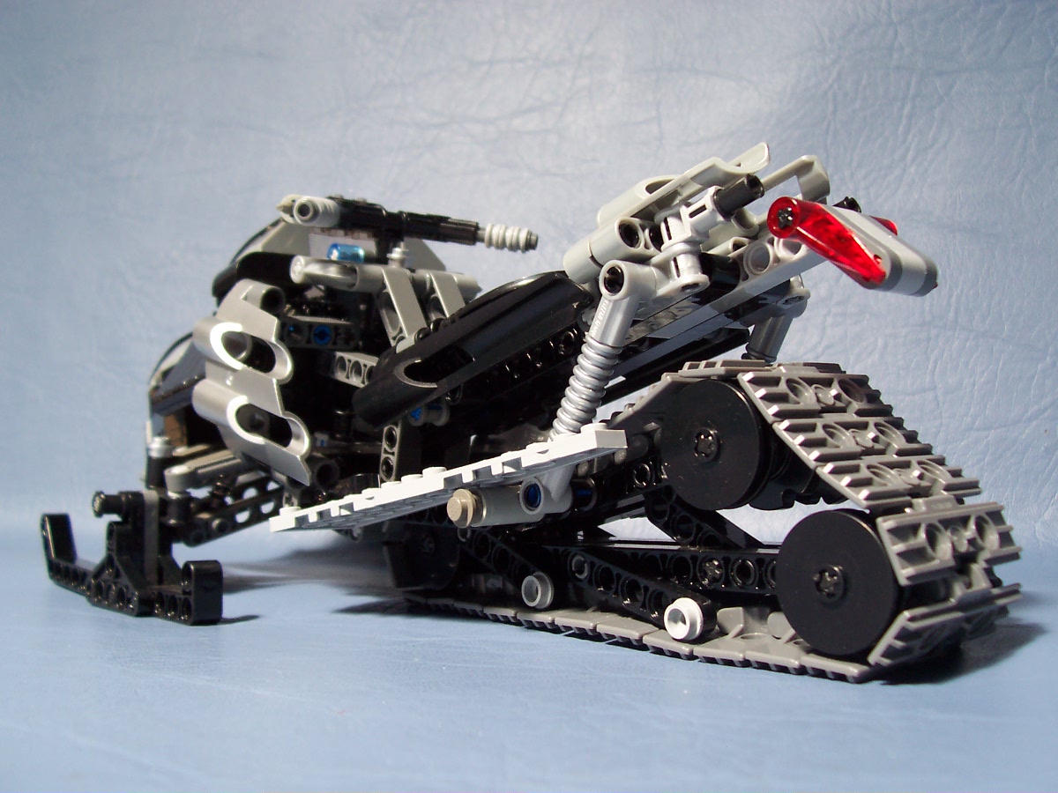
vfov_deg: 38.7
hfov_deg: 50.1
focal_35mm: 37
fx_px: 1131
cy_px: 396
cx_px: 529
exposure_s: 1/250
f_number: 2.8
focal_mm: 5.6
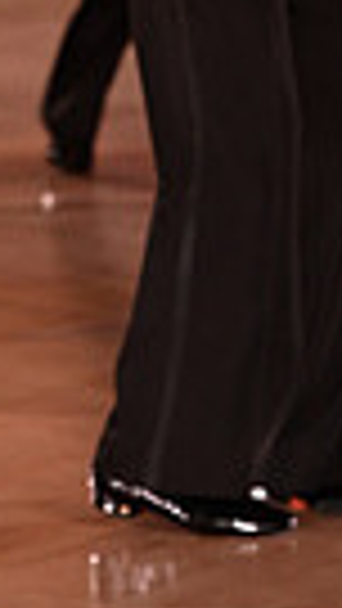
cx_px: -236
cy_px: -221
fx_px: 9812
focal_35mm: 609
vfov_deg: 3.5
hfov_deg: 2.0
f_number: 5
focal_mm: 135
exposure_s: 1/200
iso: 2000
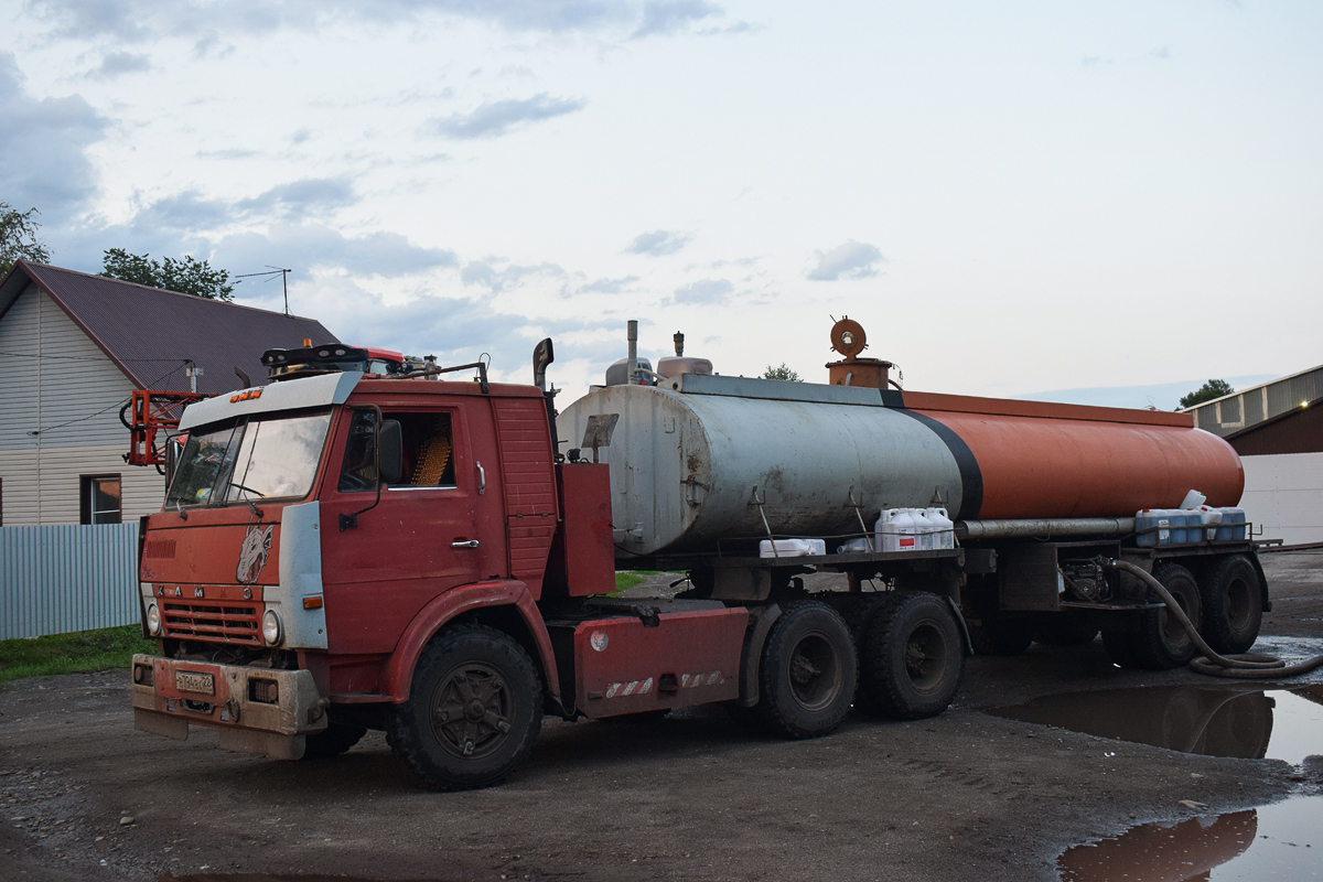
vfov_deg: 35.5
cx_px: 662
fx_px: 1378
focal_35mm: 38
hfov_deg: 51.3
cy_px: 441
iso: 800
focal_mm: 25
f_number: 5.6
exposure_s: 1/60
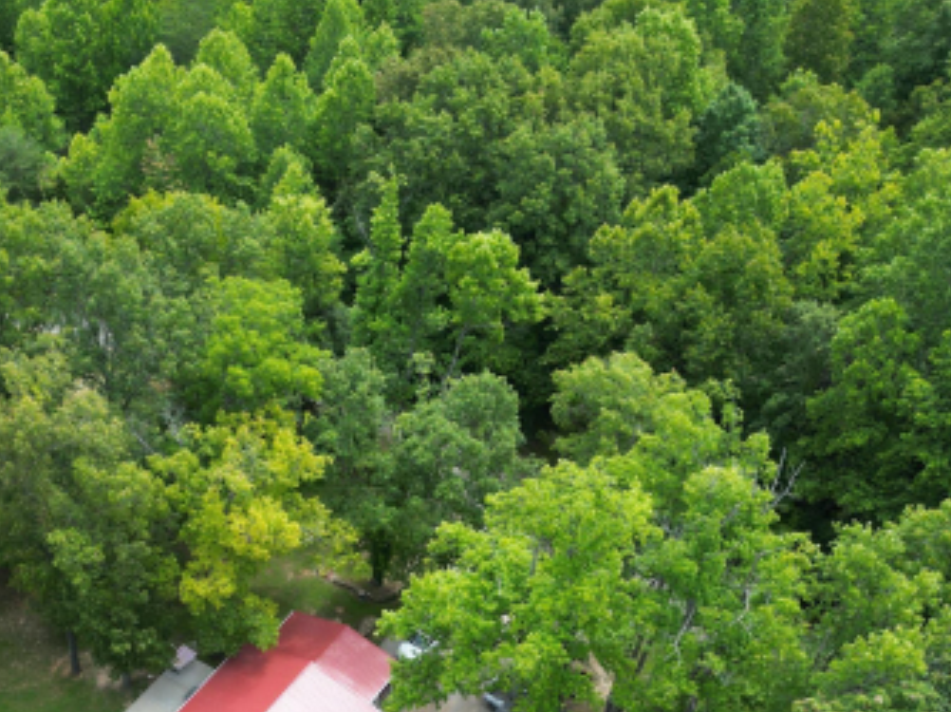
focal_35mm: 48
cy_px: 701
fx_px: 1318
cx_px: 229
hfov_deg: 38.6
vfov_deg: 28.5
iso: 120
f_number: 1.7
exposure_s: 1/1000
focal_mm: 6.72
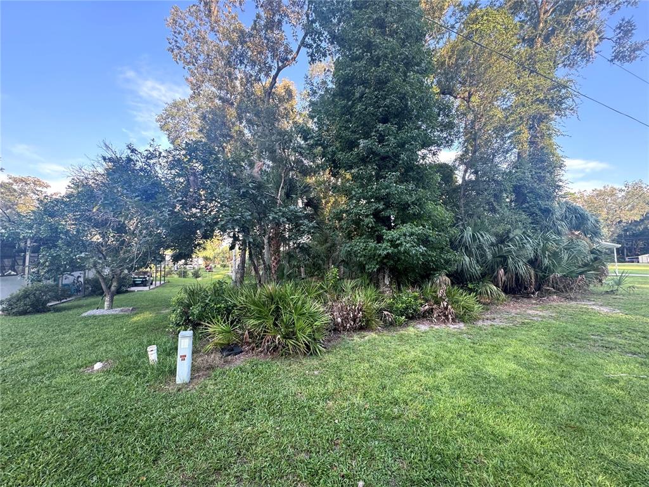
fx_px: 262
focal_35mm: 14
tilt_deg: +2.2
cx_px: 324
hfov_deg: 102.1
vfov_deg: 85.7
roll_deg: -0.5
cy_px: 244
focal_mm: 2.22
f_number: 2.2
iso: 64
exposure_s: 1/99
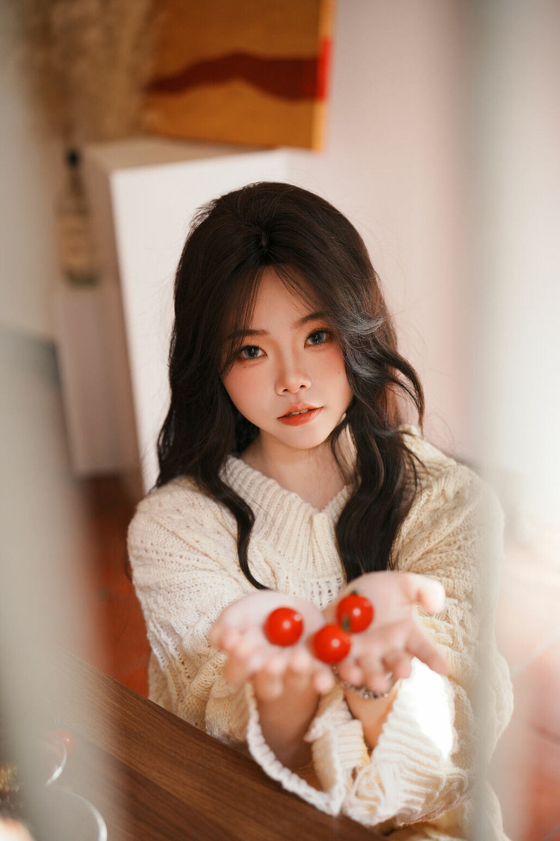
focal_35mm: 51
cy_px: 422
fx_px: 1190
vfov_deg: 38.9
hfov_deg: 26.5
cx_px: 281
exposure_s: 1/320
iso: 320
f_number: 2.2
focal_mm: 50
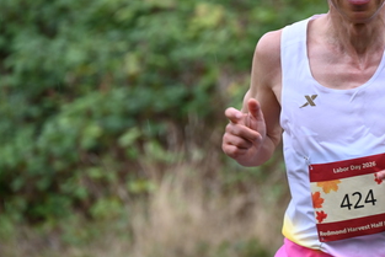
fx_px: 3755
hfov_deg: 5.9
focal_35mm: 351
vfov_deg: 3.9
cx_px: 304
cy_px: 58
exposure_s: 1/250
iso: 640
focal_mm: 200
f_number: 6.3
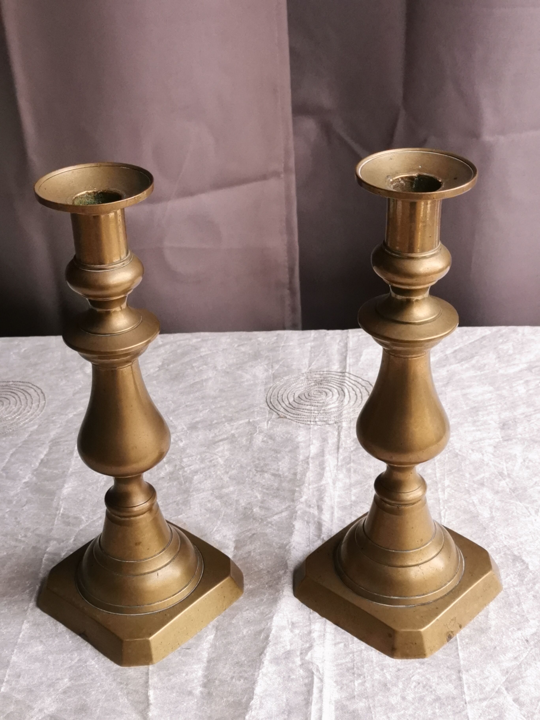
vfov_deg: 36.8
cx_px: 270
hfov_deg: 28.0
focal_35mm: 52
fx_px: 1082
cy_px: 360
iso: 320
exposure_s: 1/50
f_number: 1.8
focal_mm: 5.58
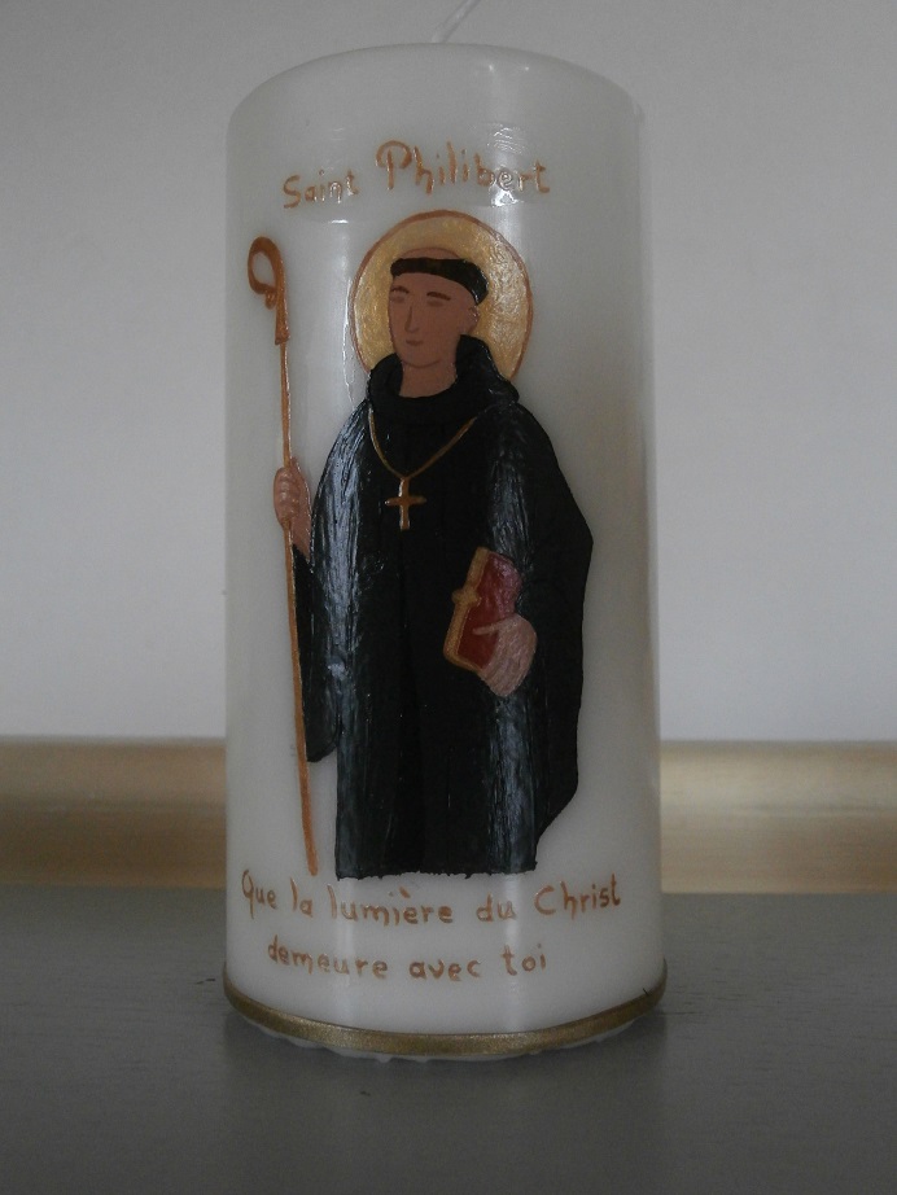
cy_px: 598
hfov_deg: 37.7
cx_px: 448
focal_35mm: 38
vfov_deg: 49.0
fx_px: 1312
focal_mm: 6.67
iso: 400
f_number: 3.9
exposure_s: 1/40
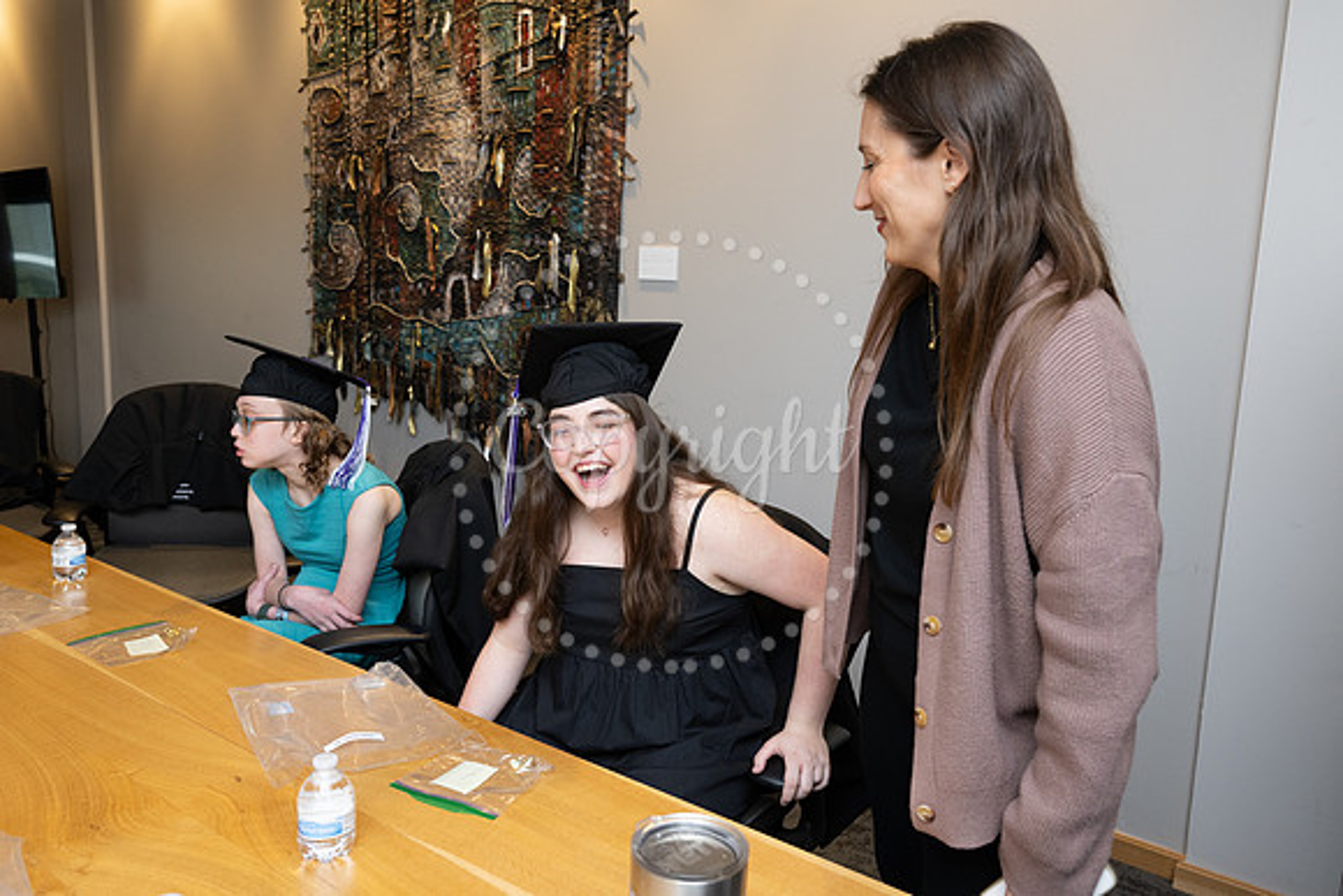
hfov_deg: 66.4
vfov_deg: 47.2
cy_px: 448
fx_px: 1026
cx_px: 672
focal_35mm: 28
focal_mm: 27.5
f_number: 5
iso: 1000
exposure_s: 1/125
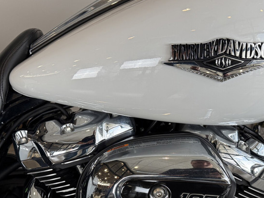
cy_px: 170
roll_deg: -2.3
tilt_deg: -29.7
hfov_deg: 40.4
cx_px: 146
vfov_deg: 29.9
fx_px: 359
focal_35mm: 47
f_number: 1.78
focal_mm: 6.76
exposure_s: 1/120
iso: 160
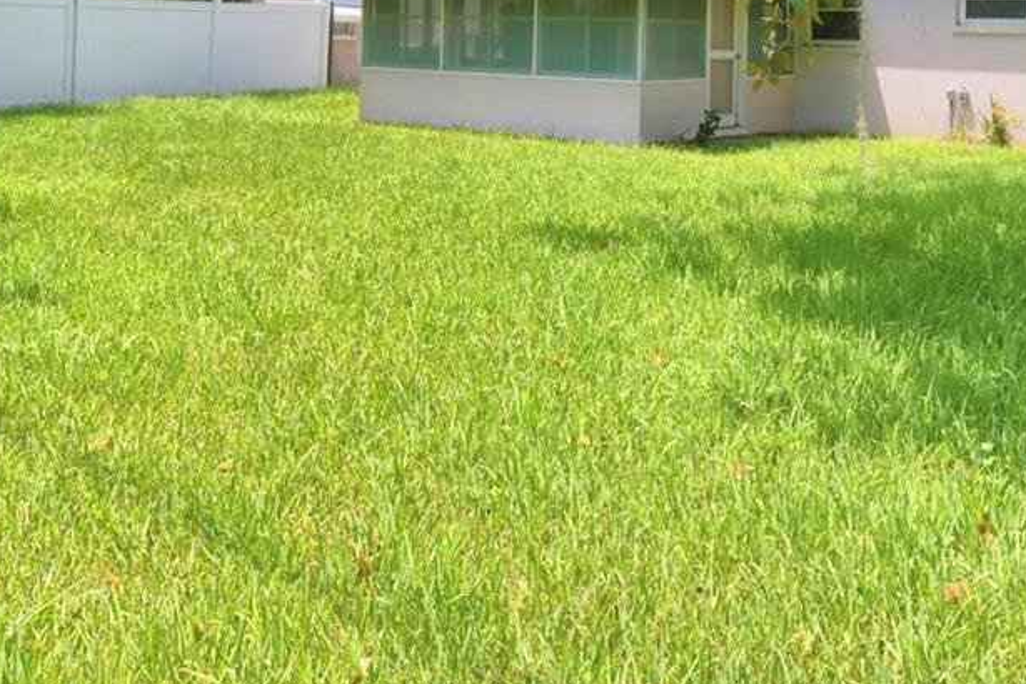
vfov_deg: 31.7
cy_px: 8
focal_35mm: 39
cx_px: 592
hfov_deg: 49.4
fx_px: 1111
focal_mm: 10
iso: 100
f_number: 8
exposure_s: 1/250
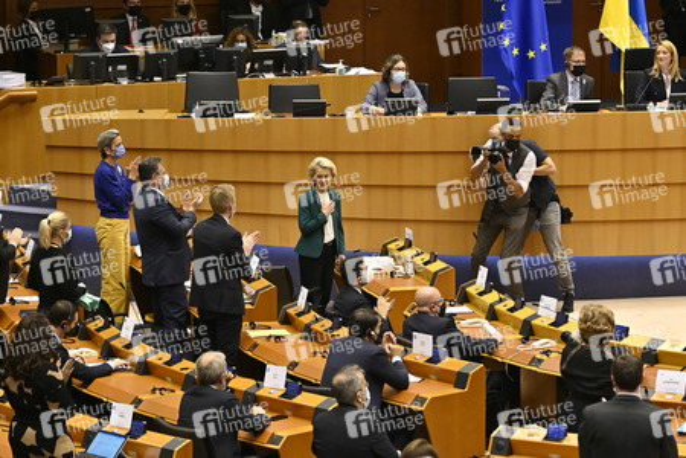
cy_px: 229
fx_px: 1524
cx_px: 343
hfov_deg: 25.4
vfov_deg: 17.1
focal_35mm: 80
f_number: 2.8
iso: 800
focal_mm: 80
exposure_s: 1/400
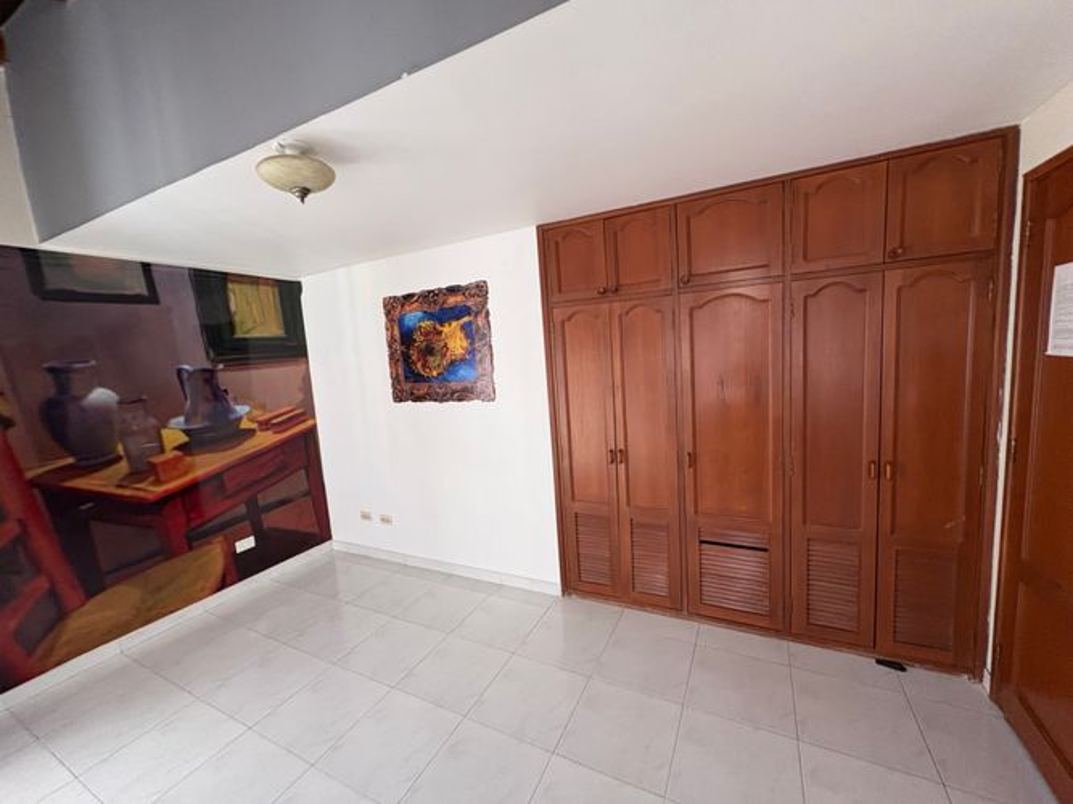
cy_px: 402
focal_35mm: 14
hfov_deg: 102.1
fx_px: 434
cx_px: 536
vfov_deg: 85.7
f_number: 2.2
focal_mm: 2.22
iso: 250
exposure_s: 1/83
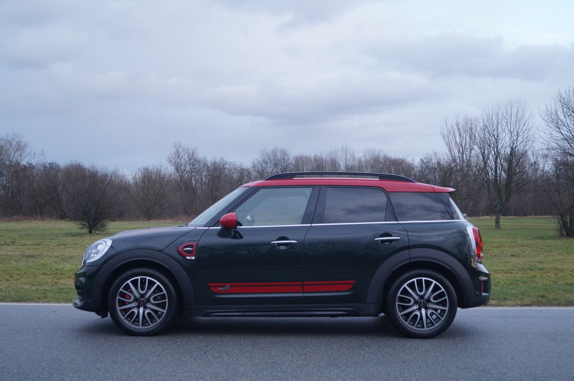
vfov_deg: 31.8
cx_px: 287
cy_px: 190
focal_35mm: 42
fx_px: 669
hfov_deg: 46.5
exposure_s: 1/60
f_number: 4.5
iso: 125
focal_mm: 28
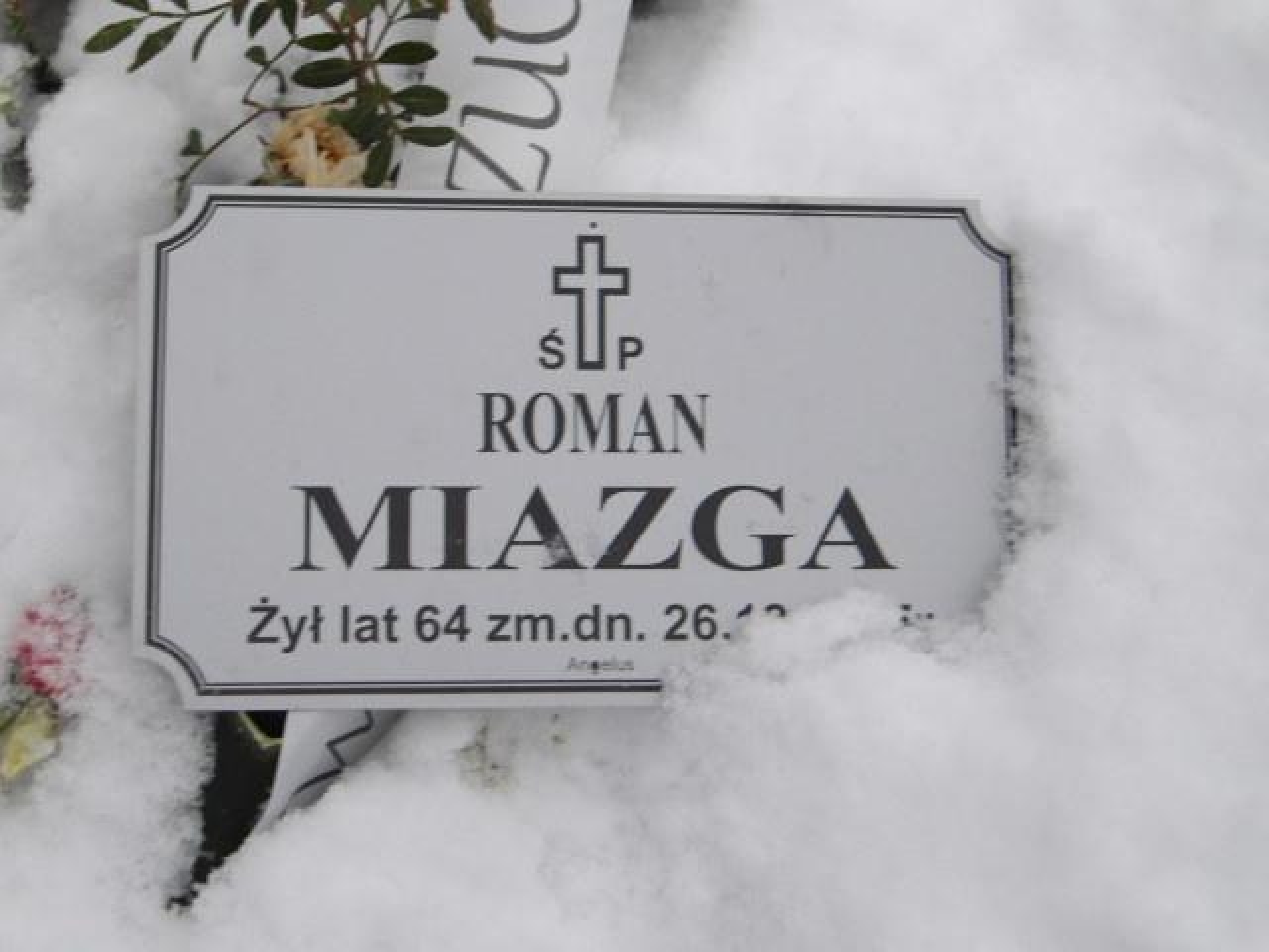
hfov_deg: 27.8
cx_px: 634
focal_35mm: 70
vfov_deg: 21.0
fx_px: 2566
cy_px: 476
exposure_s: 1/142
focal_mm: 12.5
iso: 100
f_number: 4.9
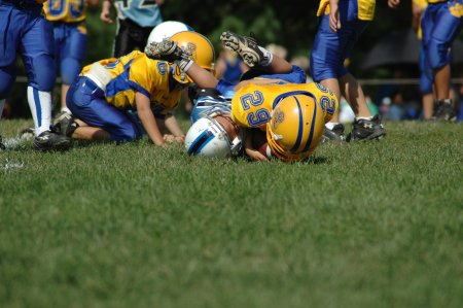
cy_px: 154
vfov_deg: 3.0
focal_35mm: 450
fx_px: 5781
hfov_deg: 4.6
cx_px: 232
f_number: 5.6
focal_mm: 300
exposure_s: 1/1250
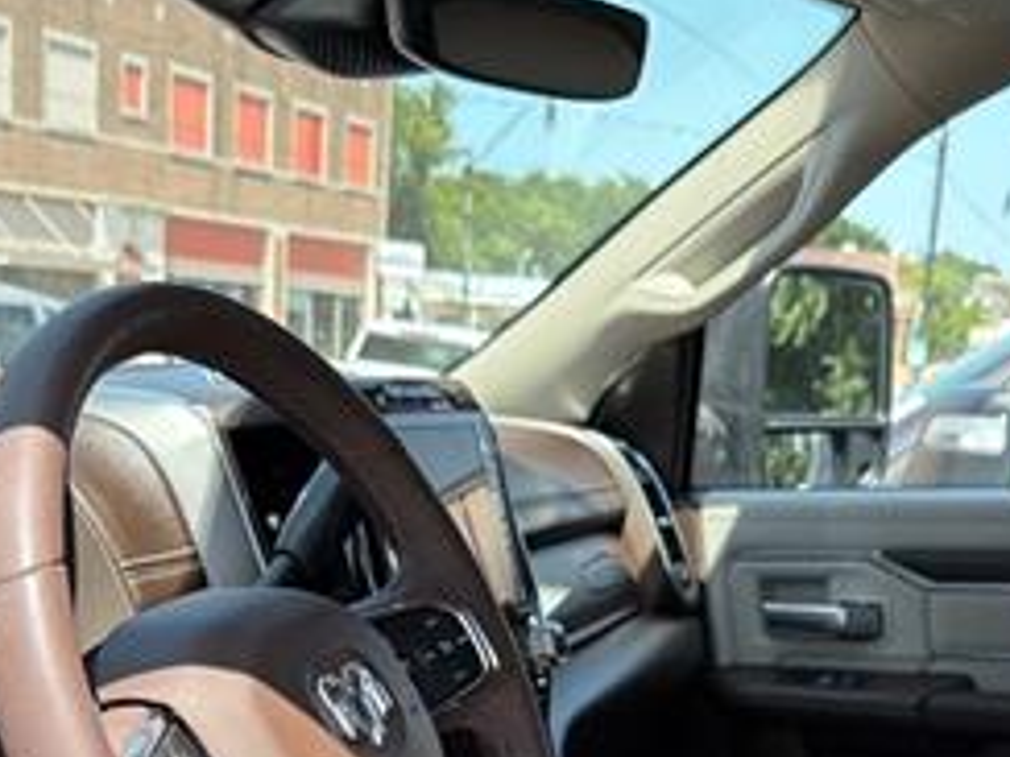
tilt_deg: -16.4
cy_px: 914
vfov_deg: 21.6
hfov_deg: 30.6
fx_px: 1838
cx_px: 604
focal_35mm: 63
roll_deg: -4.5
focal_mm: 6.76
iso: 400
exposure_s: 1/2801
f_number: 1.78
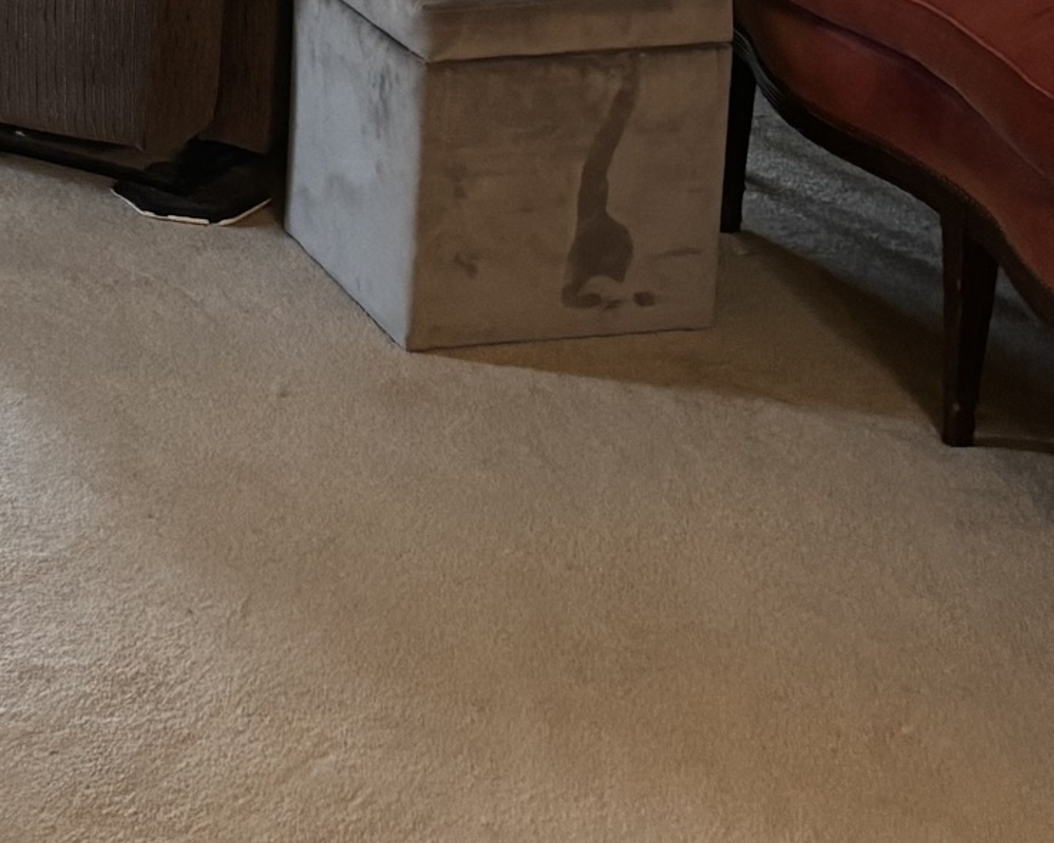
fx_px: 3307
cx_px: -3
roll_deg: -1.9
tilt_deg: -8.8
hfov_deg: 17.7
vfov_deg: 13.6
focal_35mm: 106
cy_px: -459
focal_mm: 5.96
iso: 500
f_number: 1.6
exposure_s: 1/40
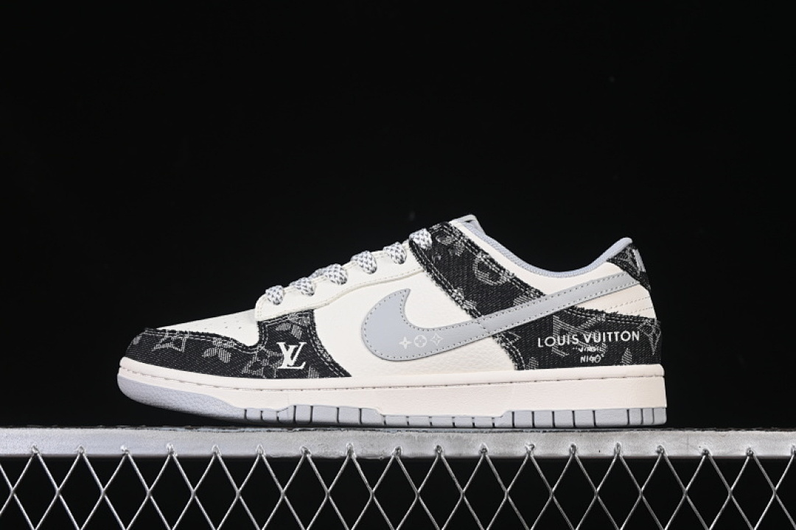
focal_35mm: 75
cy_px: 265
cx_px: 398
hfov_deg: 27.0
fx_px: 1658
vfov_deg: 18.2
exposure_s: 1/80
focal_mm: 50
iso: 160
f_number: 8
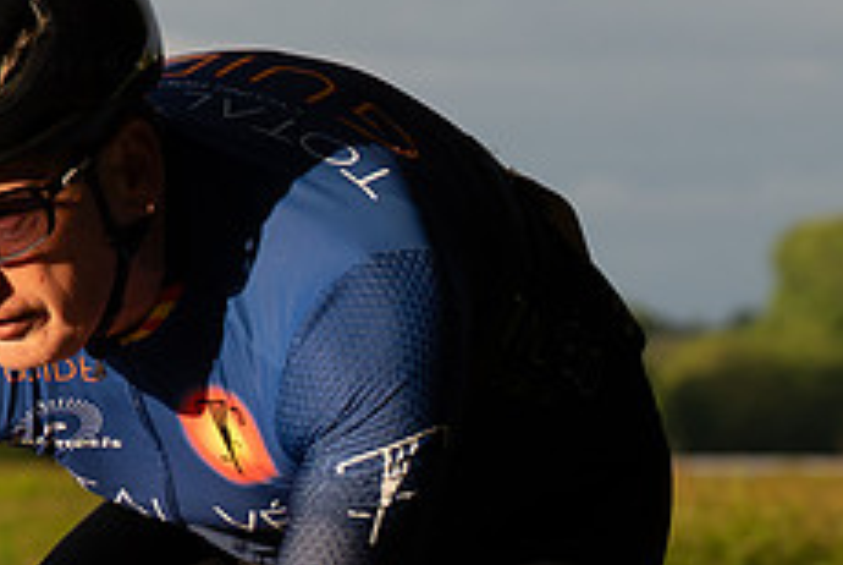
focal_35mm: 354
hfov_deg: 5.8
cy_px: 419
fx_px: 8300
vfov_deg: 3.9
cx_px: 158
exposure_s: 1/1000
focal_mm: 72
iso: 250
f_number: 4
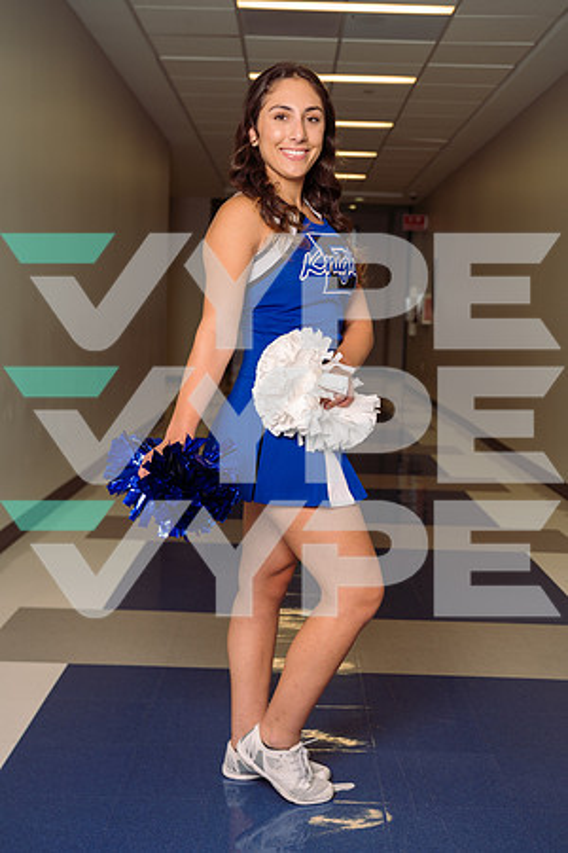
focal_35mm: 46
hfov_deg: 29.2
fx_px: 1089
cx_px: 284
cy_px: 426
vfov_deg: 42.7
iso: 250
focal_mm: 46
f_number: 4.5
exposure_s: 1/250
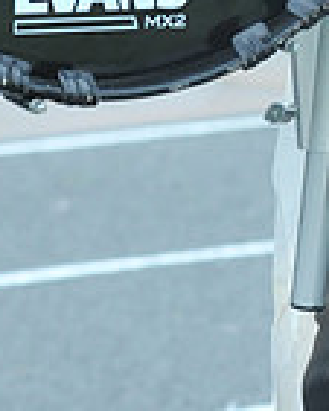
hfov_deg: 3.2
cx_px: 495
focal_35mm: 482
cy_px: -399
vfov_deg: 4.0
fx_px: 5860
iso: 2500
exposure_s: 1/80
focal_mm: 125
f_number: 9
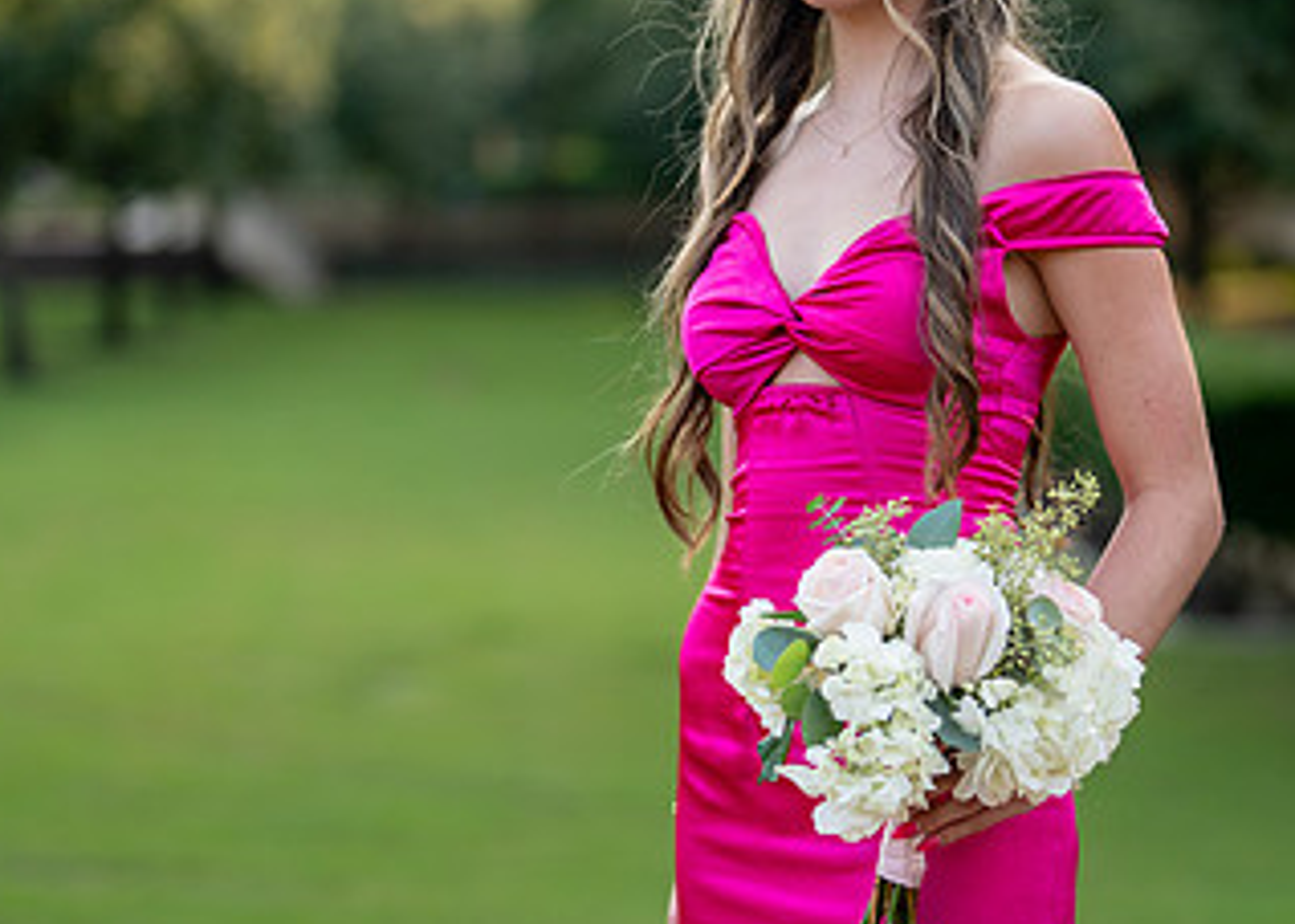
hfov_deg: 17.5
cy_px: 365
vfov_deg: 12.6
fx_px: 4192
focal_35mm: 114
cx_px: 868
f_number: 1.2
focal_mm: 50
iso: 200
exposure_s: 1/2000
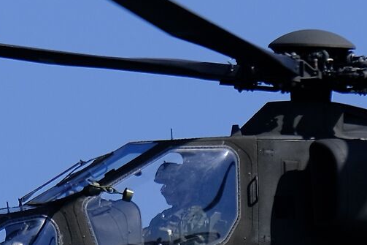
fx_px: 11383
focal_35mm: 1117
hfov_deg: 1.8
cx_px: 387
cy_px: 102
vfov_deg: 1.2
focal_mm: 156.1
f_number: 4.5
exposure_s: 1/1500
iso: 160
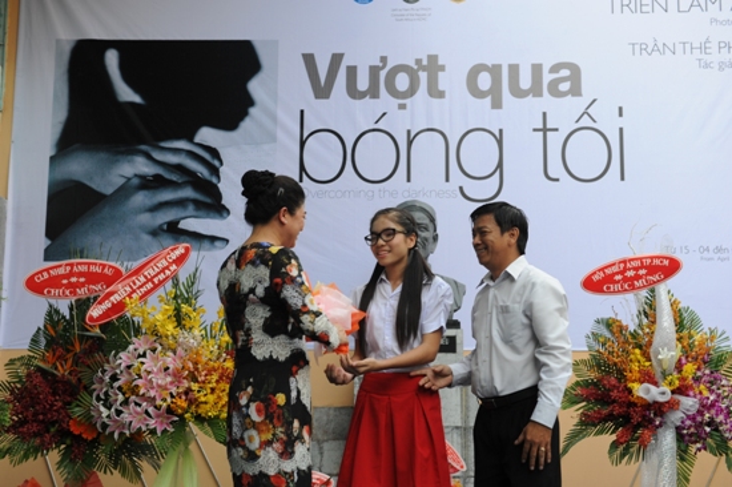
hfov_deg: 33.4
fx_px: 1219
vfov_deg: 22.6
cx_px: 366
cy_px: 244
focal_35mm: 60
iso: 500
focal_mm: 60
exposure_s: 1/100
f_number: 5.6
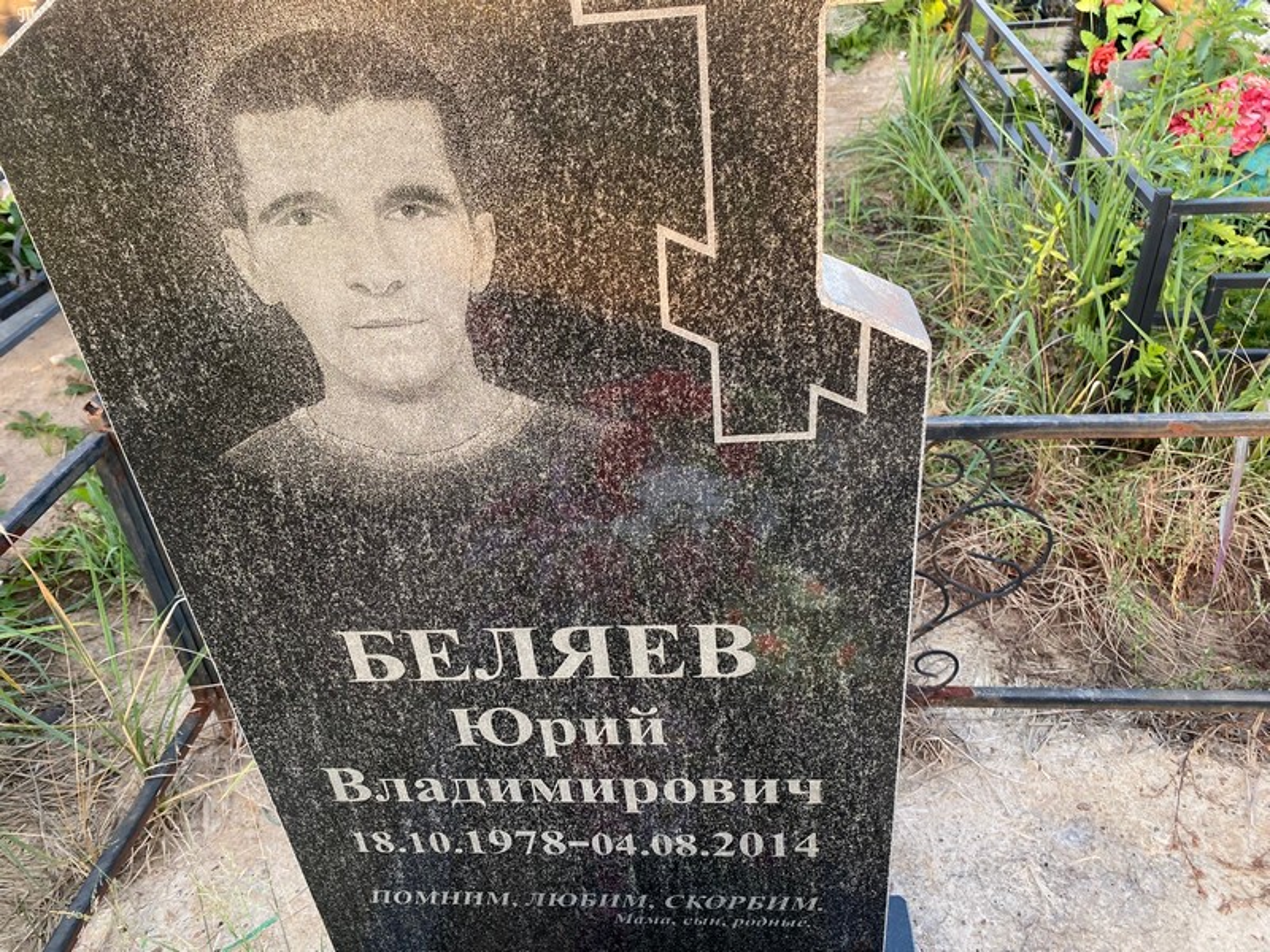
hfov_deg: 67.3
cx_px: 635
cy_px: 476
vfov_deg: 53.1
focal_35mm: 26
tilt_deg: -33.4
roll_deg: +5.8
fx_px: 954
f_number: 1.8
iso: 40
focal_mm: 4.25
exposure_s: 1/122
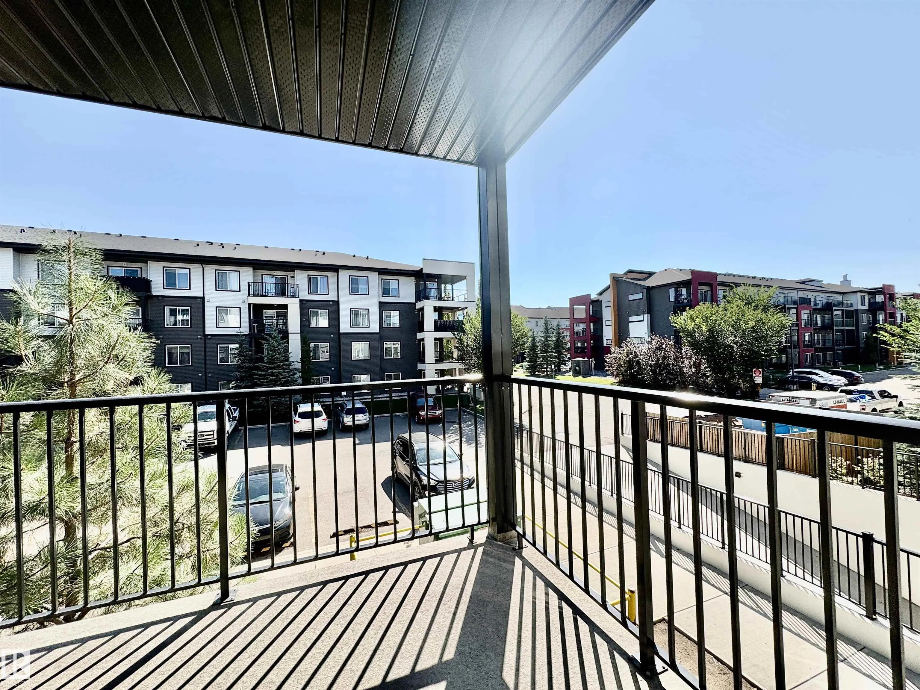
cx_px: 460
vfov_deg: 85.7
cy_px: 345
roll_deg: +2.5
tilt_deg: +0.6
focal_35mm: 14
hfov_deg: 102.1
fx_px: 372
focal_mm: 2.22
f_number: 2.2
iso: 50
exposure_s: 1/1789
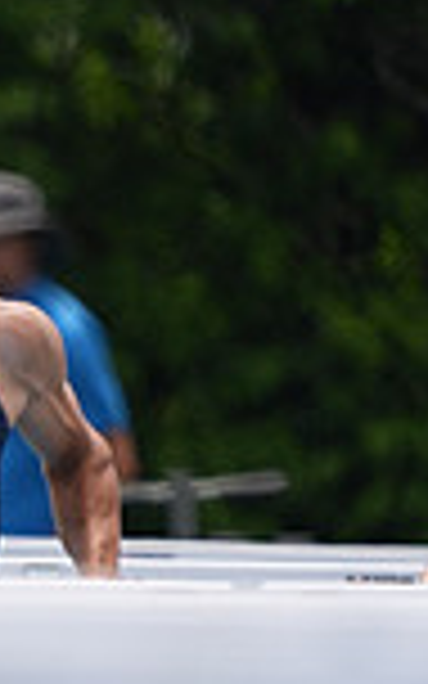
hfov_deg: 0.6
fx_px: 43541
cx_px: -806
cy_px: 452
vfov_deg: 0.9
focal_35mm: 2333
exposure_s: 1/2000
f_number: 6.3
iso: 500
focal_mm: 600
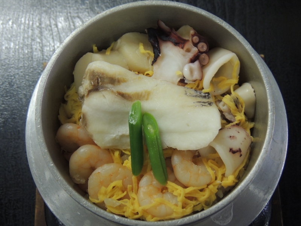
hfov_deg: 40.4
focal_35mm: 47
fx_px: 409
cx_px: 150
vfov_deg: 30.9
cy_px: 113
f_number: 3.5
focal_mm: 8.3
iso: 400
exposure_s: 1/20
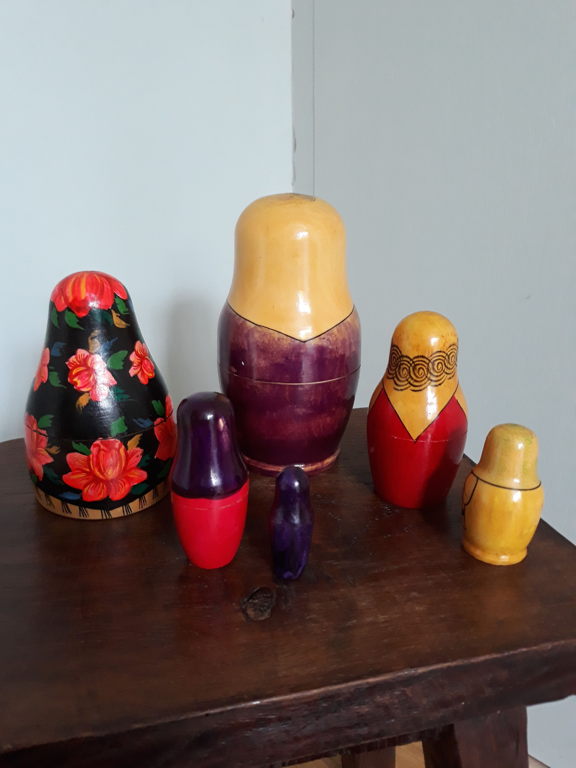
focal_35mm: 27
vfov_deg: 65.3
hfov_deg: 51.4
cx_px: 288
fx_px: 599
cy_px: 384
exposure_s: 1/50
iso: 250
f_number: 1.7
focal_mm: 3.71
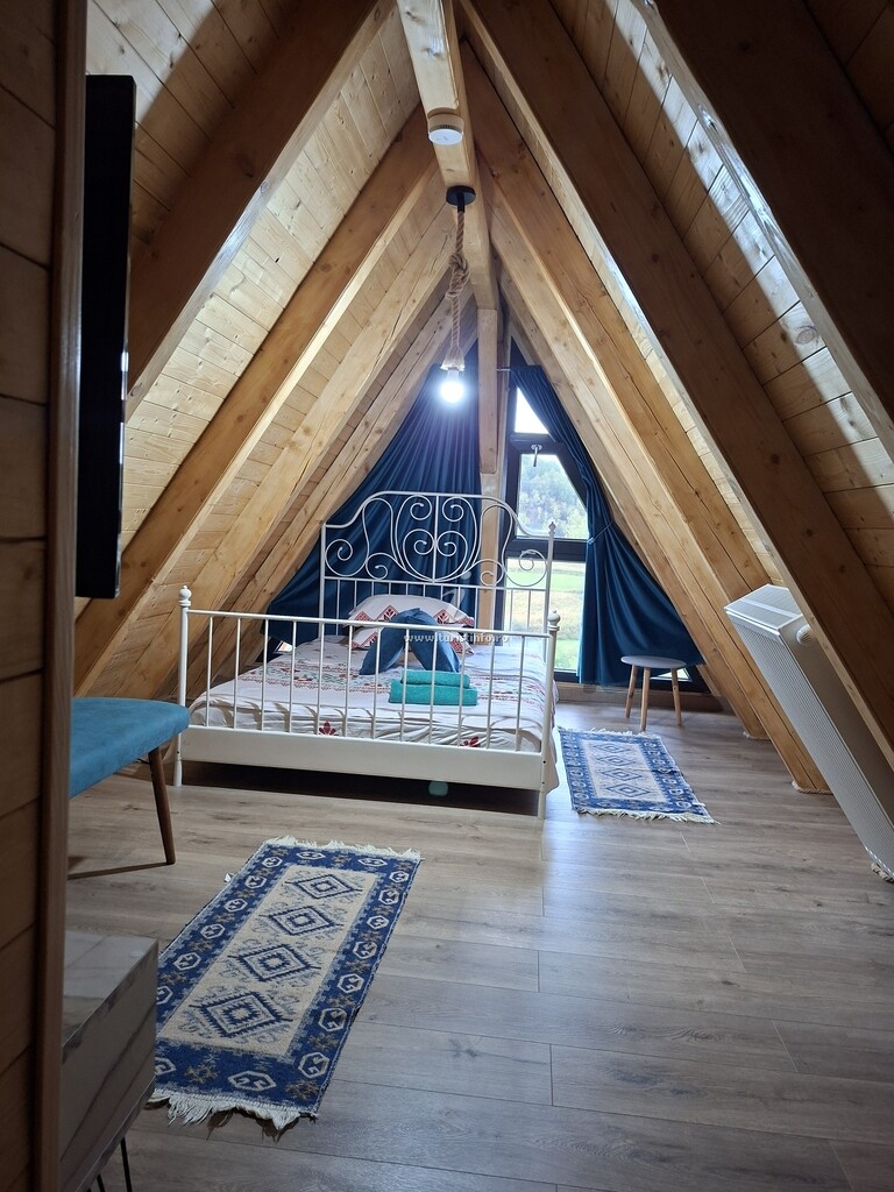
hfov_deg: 58.9
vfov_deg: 73.9
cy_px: 596
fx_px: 792
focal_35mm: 23
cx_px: 447
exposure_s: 1/50
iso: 320
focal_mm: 5.54
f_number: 1.8
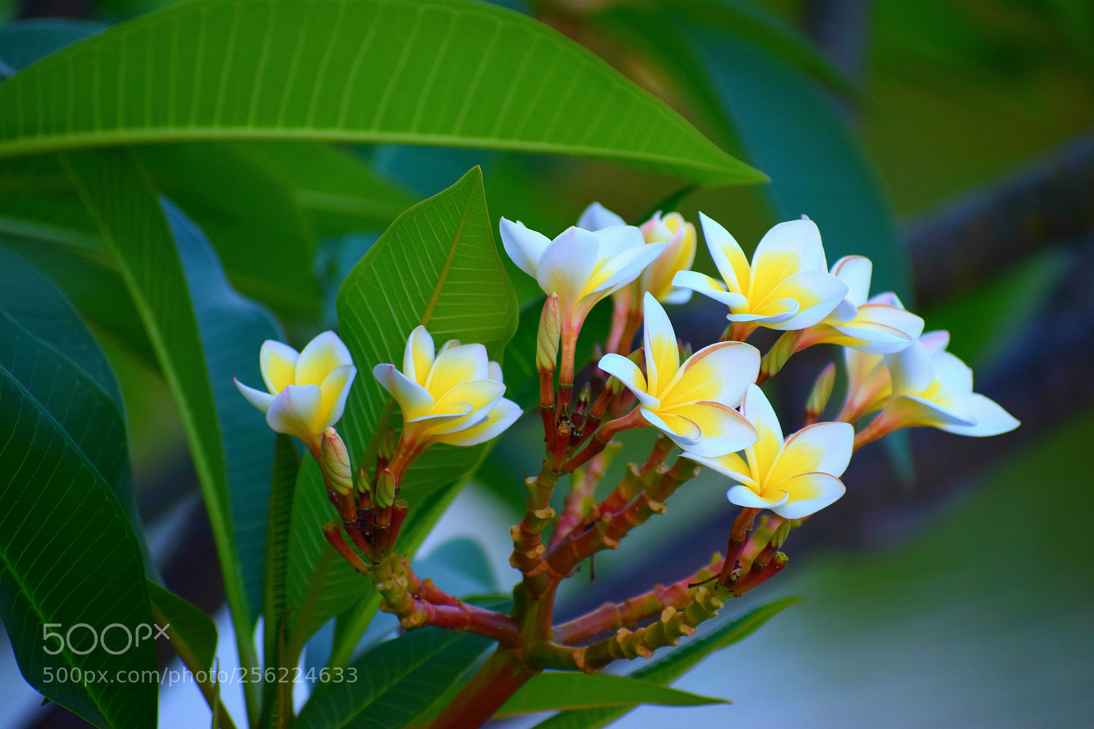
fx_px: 13671
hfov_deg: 4.6
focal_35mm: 450
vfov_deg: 3.1
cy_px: 364
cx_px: 547
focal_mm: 300
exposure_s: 1/250
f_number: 6.3
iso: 560
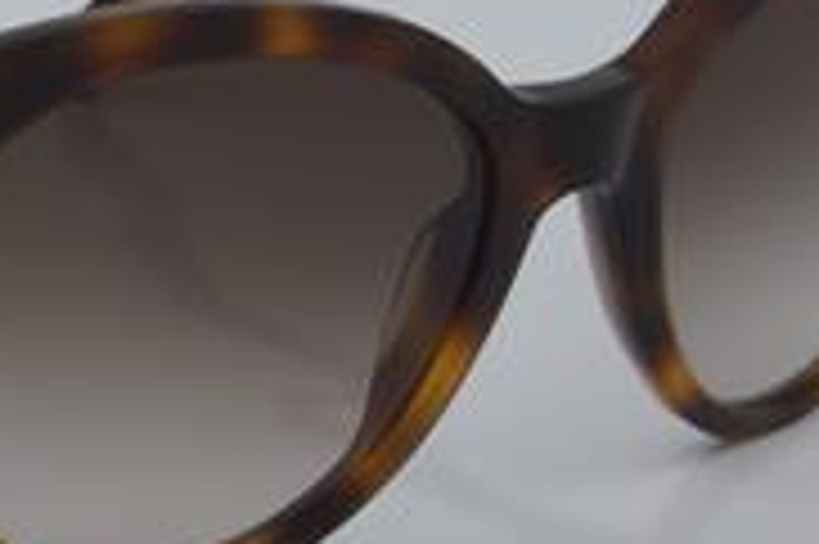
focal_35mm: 165
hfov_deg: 12.4
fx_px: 3750
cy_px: 184
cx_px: 158
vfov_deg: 8.3
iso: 100
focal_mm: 50
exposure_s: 1/4
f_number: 32
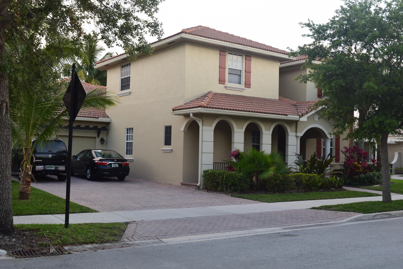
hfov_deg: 46.4
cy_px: 134
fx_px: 470
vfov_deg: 31.9
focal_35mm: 42
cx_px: 202
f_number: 9
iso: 400
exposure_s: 1/160
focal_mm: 28
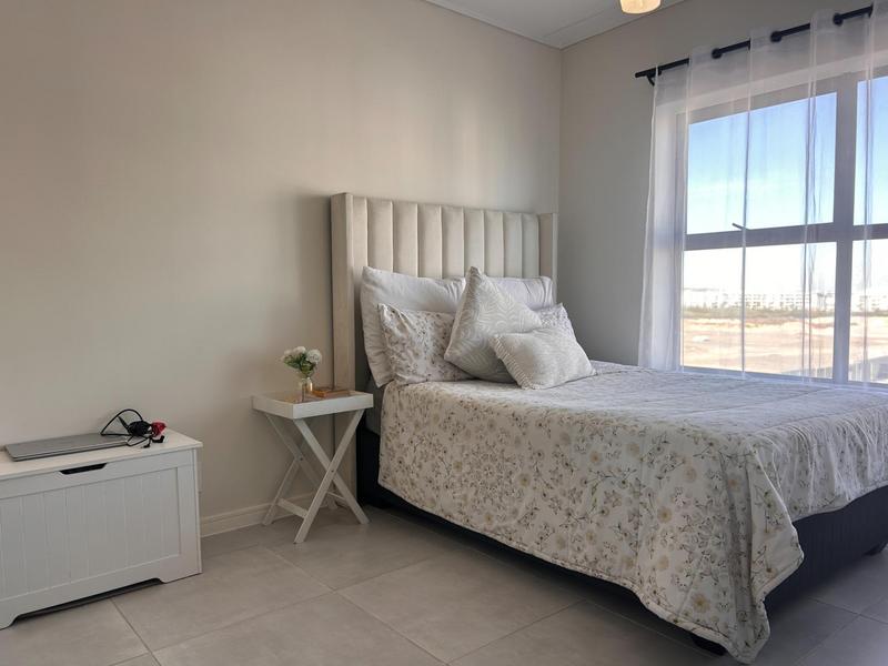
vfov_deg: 53.1
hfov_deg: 67.3
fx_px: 667
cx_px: 444
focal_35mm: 26
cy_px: 333
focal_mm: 5.7
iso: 64
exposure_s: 1/165
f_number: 1.5
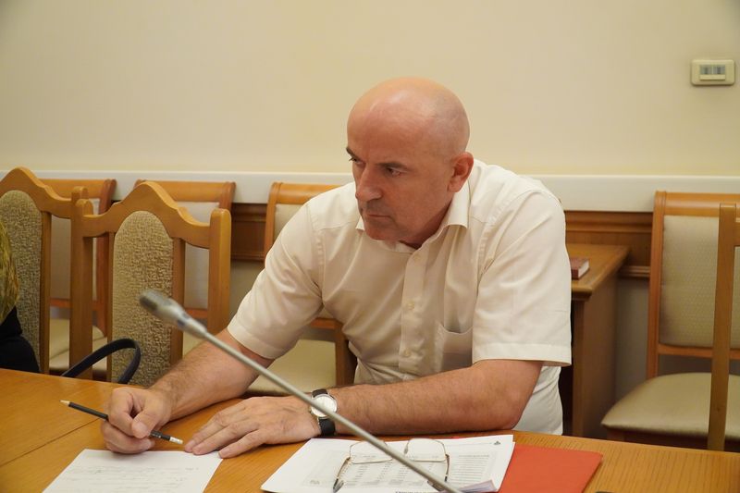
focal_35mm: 44
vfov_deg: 30.8
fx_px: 894
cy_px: 246
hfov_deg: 45.0
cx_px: 370
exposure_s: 1/160
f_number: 4
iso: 4000
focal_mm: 29
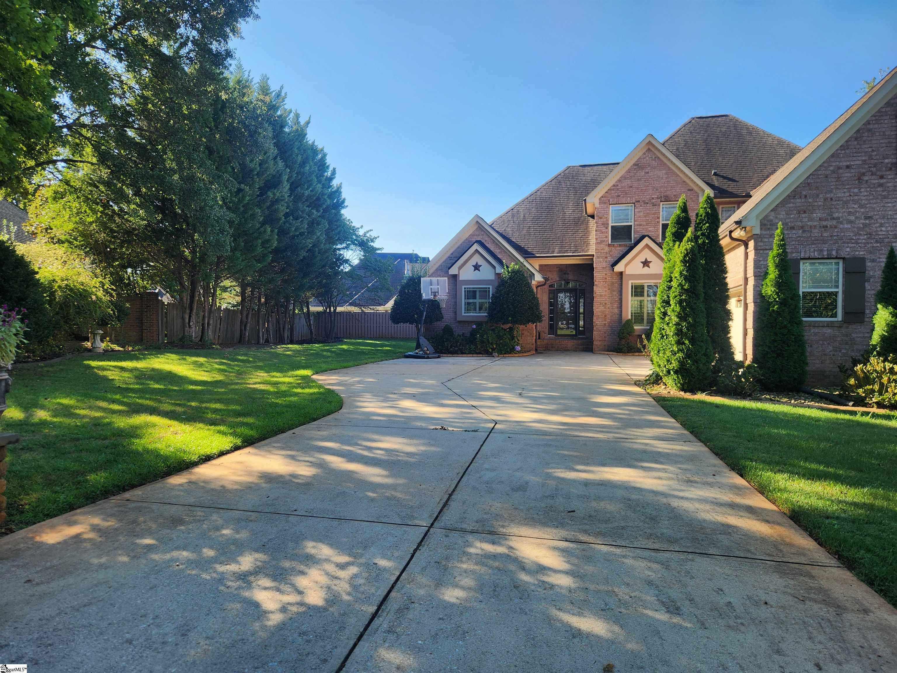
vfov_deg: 58.9
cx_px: 448
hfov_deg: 73.9
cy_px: 336
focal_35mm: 23
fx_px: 596
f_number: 1.8
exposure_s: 1/553
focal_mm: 5.4
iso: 20
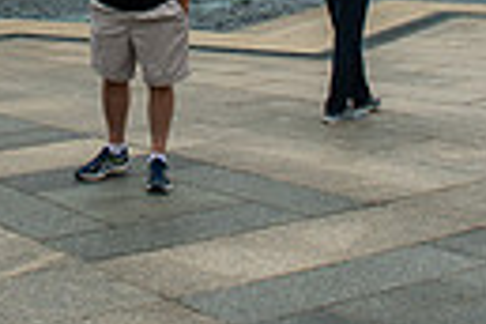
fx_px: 1458
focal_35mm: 108
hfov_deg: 18.8
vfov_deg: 11.7
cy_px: -266
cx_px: 117
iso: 200
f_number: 7.1
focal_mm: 24
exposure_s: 1/500
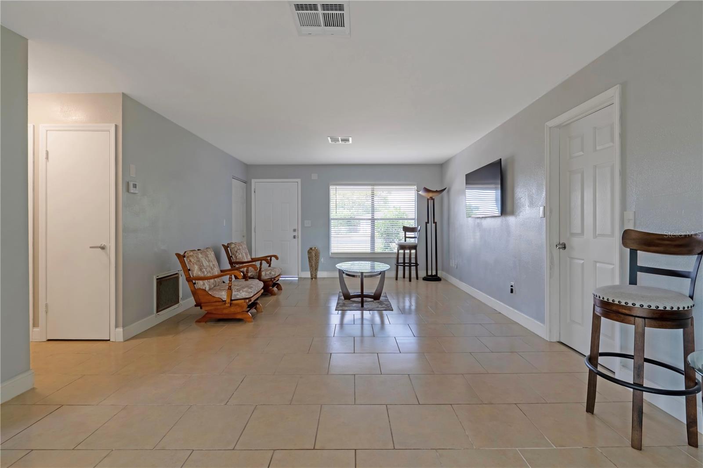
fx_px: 322
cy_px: 234
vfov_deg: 72.0
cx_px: 352
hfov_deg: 95.0
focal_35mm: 16
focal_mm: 11
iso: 250
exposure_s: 1/250
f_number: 9
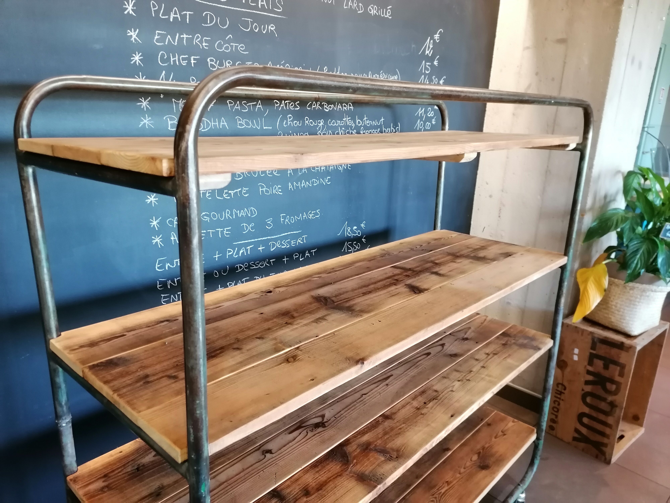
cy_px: 252
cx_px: 335
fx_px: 523
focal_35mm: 27
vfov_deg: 51.4
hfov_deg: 65.3
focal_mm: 4.75
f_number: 1.8
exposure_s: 1/25
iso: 500
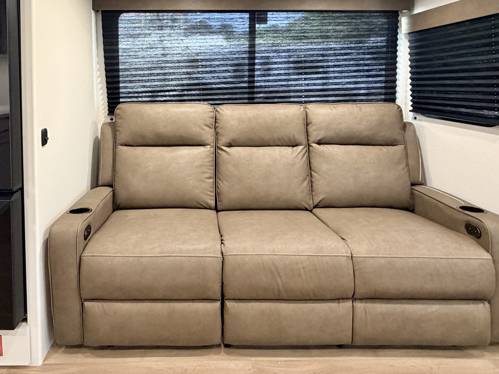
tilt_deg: -5.7
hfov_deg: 73.2
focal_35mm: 23
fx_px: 332
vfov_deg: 56.2
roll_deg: -0.1
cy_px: 96
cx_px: 202
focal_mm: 2.22
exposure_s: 1/43
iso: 400
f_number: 2.2
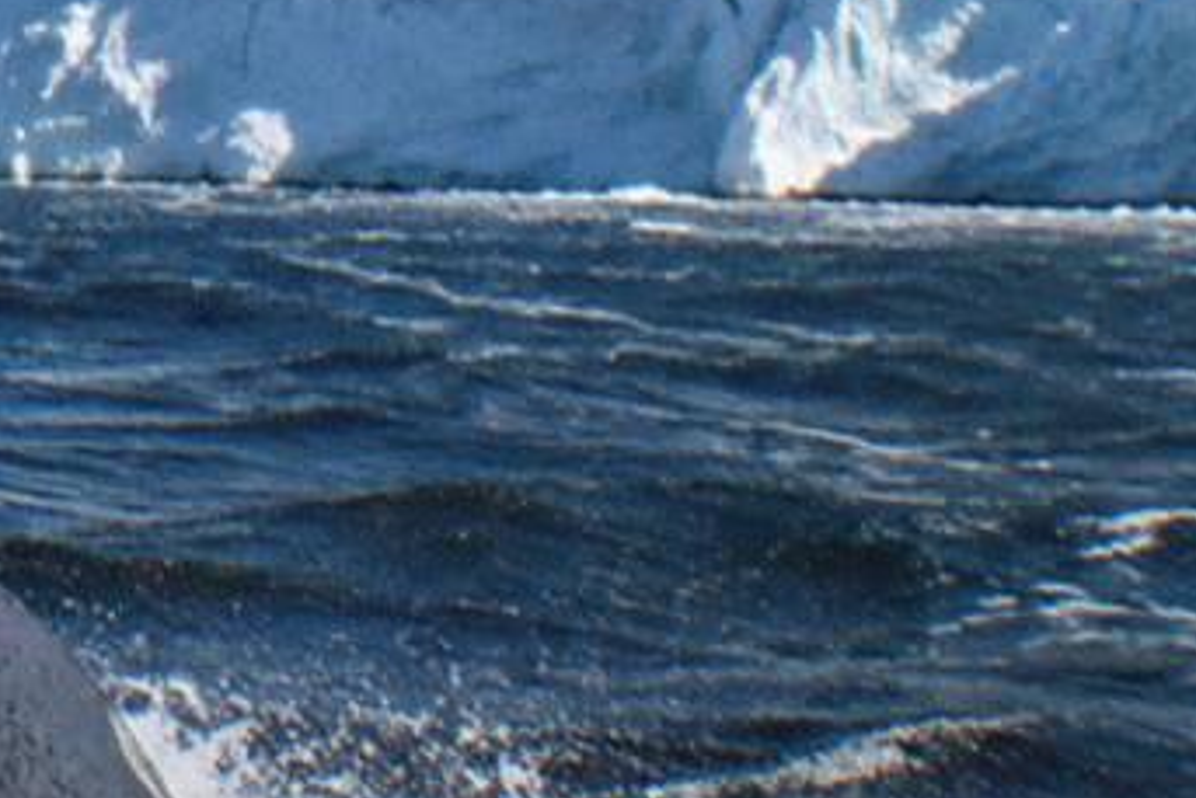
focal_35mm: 102
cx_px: 289
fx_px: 3390
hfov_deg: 19.9
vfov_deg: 13.2
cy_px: -7
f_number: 4.5
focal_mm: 35
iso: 500
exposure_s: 1/1600
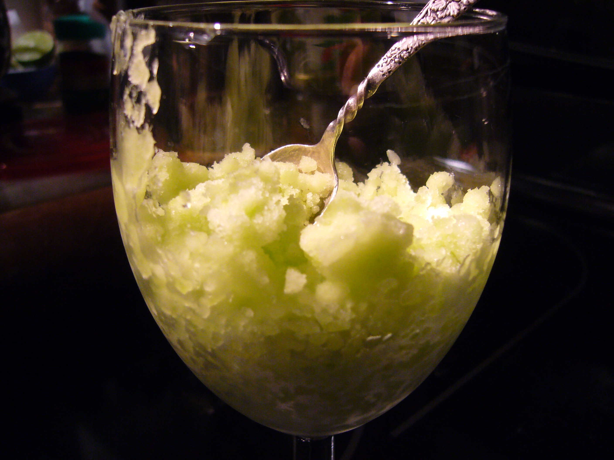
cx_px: 307
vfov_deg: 40.7
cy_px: 230
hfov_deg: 52.6
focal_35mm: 35
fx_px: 621
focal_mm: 5.8
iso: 200
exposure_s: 1/15
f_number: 2.8
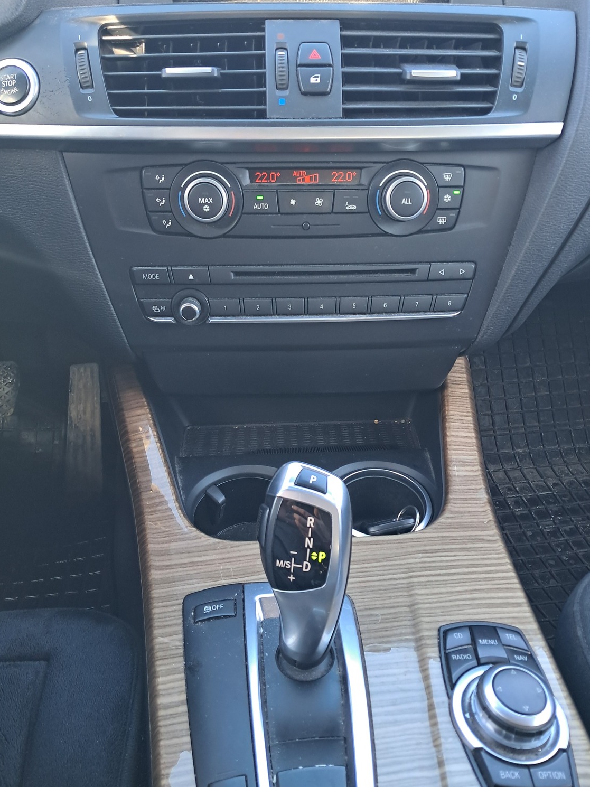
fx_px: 659
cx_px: 285
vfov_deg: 61.7
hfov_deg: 48.2
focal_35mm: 29
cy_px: 407
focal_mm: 4
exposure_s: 1/30
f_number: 1.8
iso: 200
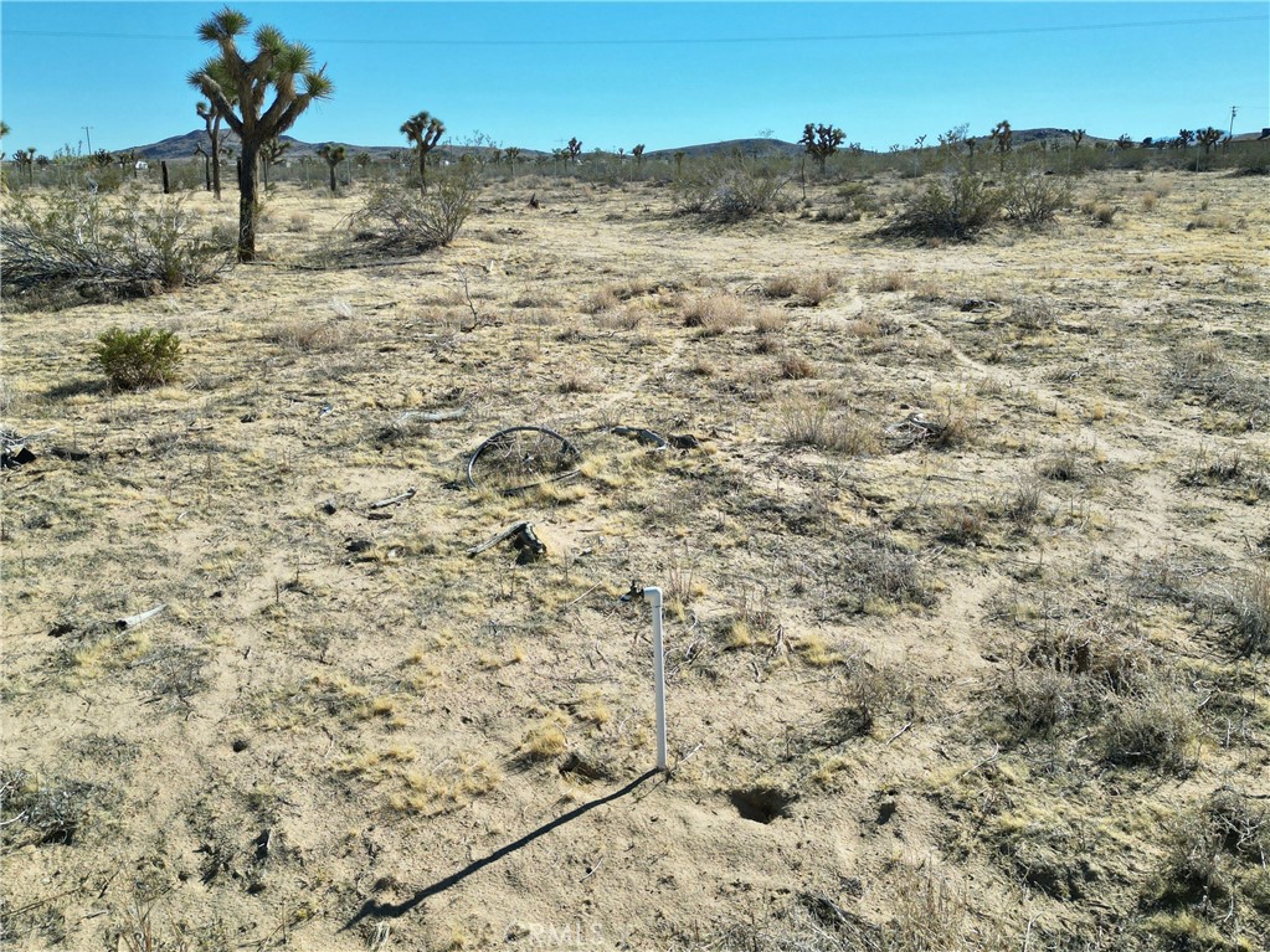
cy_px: 476
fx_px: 880
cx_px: 635
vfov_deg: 56.8
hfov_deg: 71.6
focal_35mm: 24
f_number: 1.7
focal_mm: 6.72
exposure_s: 1/3200
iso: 100
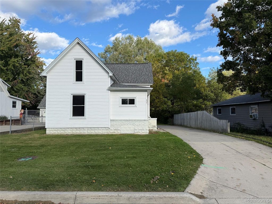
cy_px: 102
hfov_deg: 71.6
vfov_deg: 56.8
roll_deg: -0.5
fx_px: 189
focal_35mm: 24
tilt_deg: +2.8
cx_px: 136
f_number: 1.78
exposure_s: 1/3021
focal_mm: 6.76
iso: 80
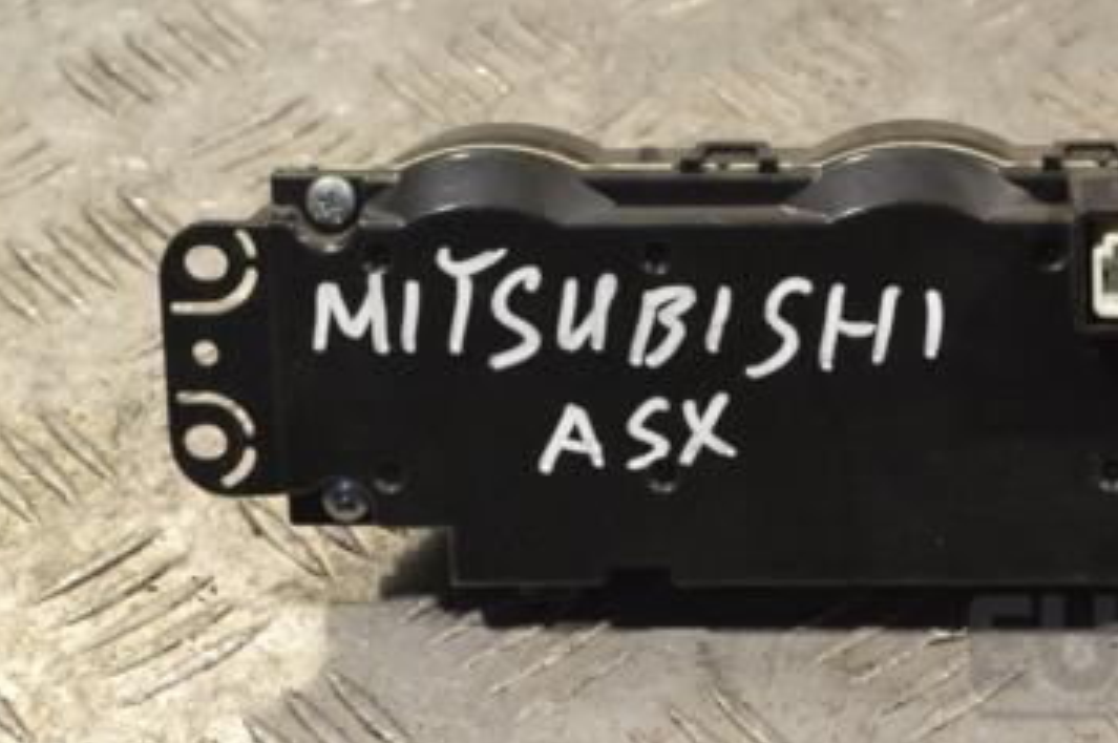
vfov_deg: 10.4
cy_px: 224
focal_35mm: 132
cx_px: 910
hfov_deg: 15.4
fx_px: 4095
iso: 3200
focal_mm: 52
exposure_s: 1/320
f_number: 9
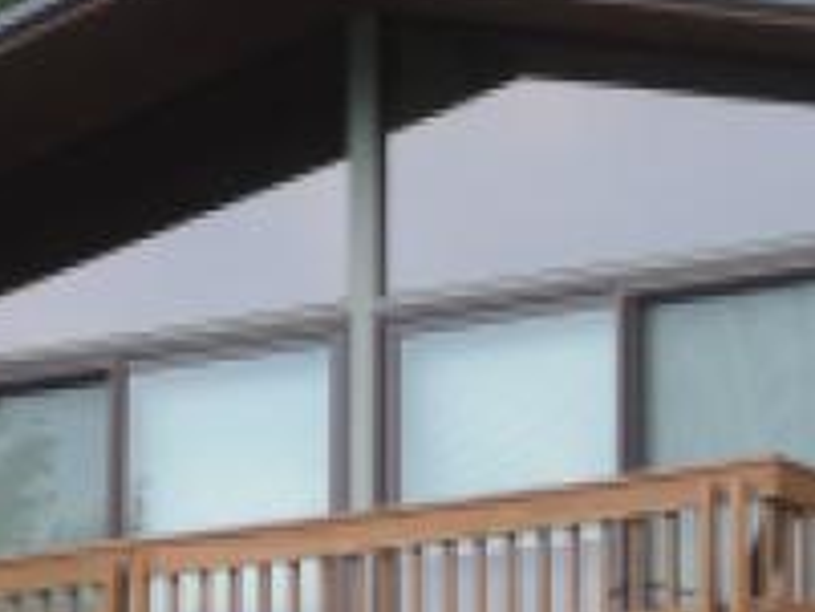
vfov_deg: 4.9
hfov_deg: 6.4
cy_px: 103
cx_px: -215
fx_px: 7209
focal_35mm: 306
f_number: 3.7
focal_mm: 10.7
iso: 80
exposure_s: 1/160
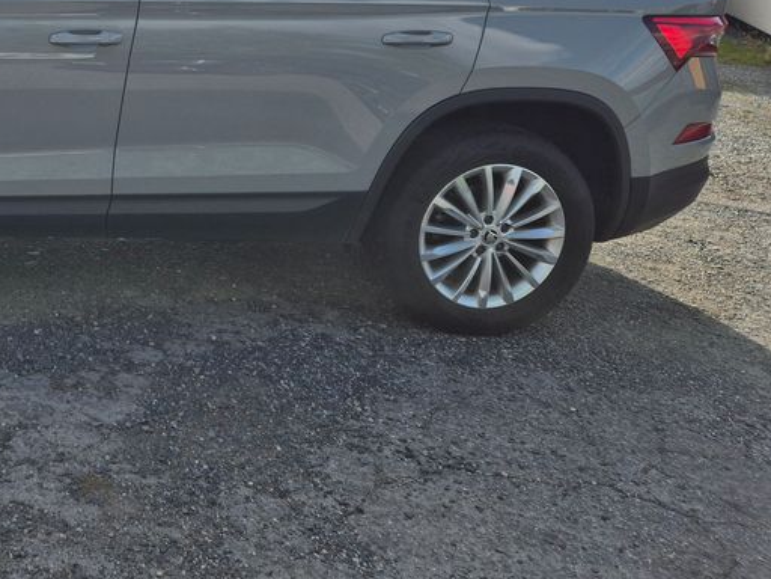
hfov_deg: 37.4
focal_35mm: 46
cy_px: 72
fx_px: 1025
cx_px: 24
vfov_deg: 30.3
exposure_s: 1/3488
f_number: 1.8
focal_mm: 5.4
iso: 25
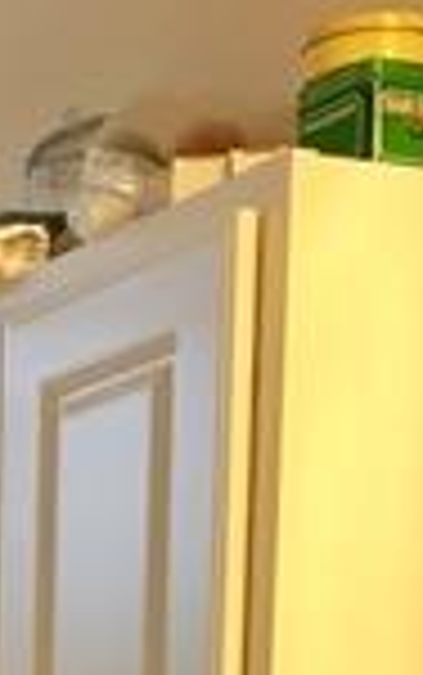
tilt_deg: -6.1
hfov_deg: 7.6
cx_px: -454
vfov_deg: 11.2
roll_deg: -0.9
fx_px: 3019
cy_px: 1476
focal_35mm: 164
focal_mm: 4.15
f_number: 2.2
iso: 32
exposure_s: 1/15
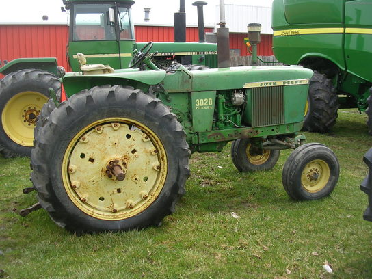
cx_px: 186
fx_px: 408
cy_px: 140
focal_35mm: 38
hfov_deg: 49.0
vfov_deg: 37.7
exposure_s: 1/506
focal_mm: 5.8
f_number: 2.8
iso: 50
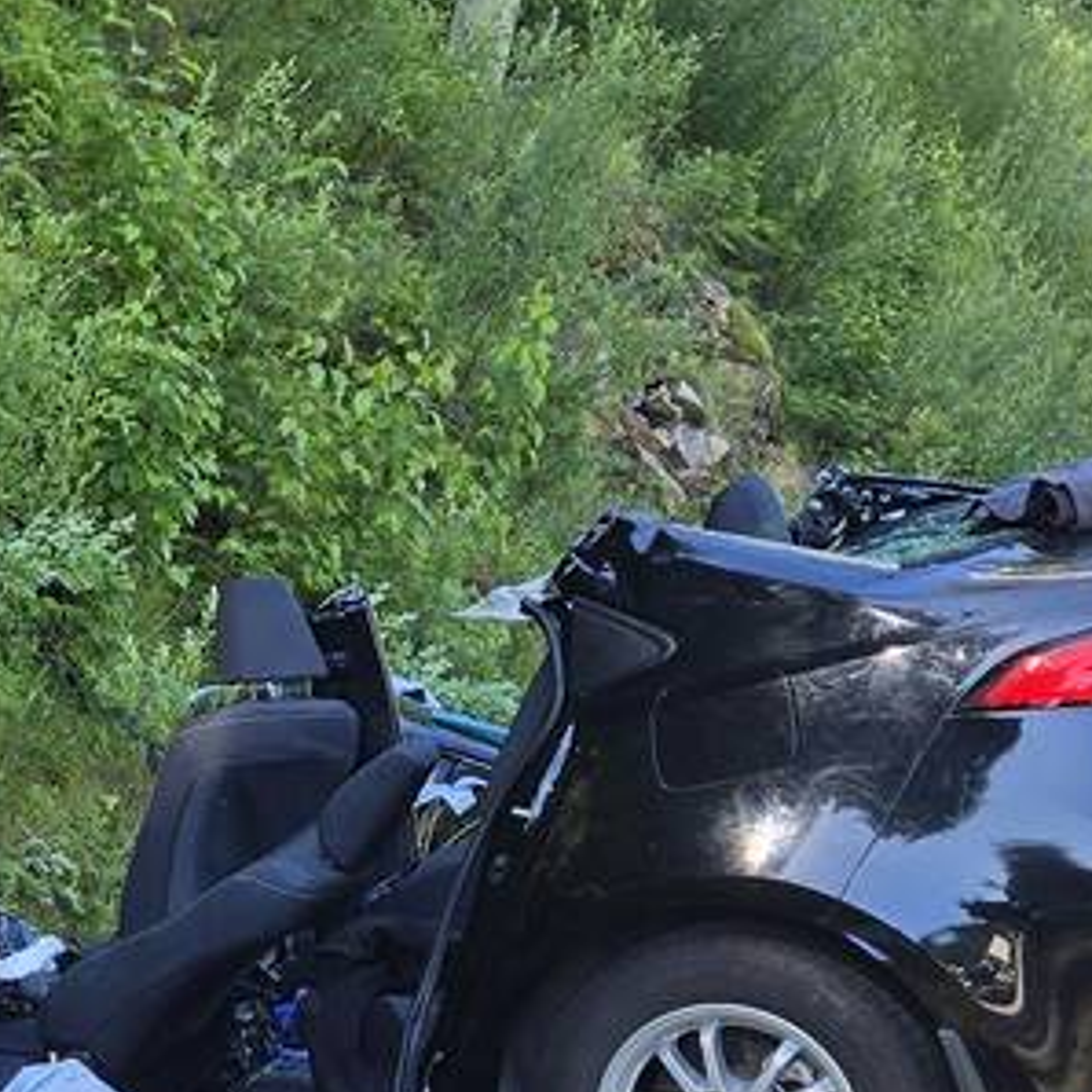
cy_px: 967
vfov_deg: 20.7
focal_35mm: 82
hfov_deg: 20.1
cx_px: -125
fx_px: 2927
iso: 25
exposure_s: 1/330
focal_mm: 5.4
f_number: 1.8
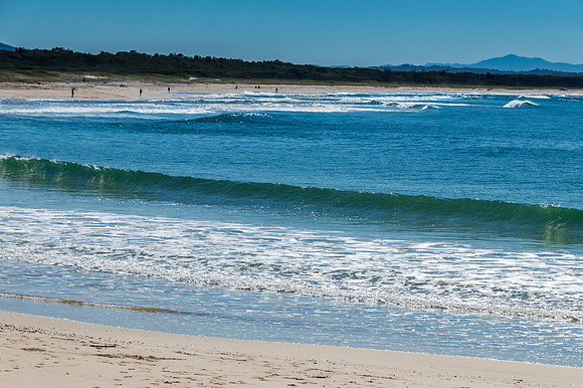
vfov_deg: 7.9
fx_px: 2816
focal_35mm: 174
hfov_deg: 11.8
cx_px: 292
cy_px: 194
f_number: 9
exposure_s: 1/800
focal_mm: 116
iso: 100
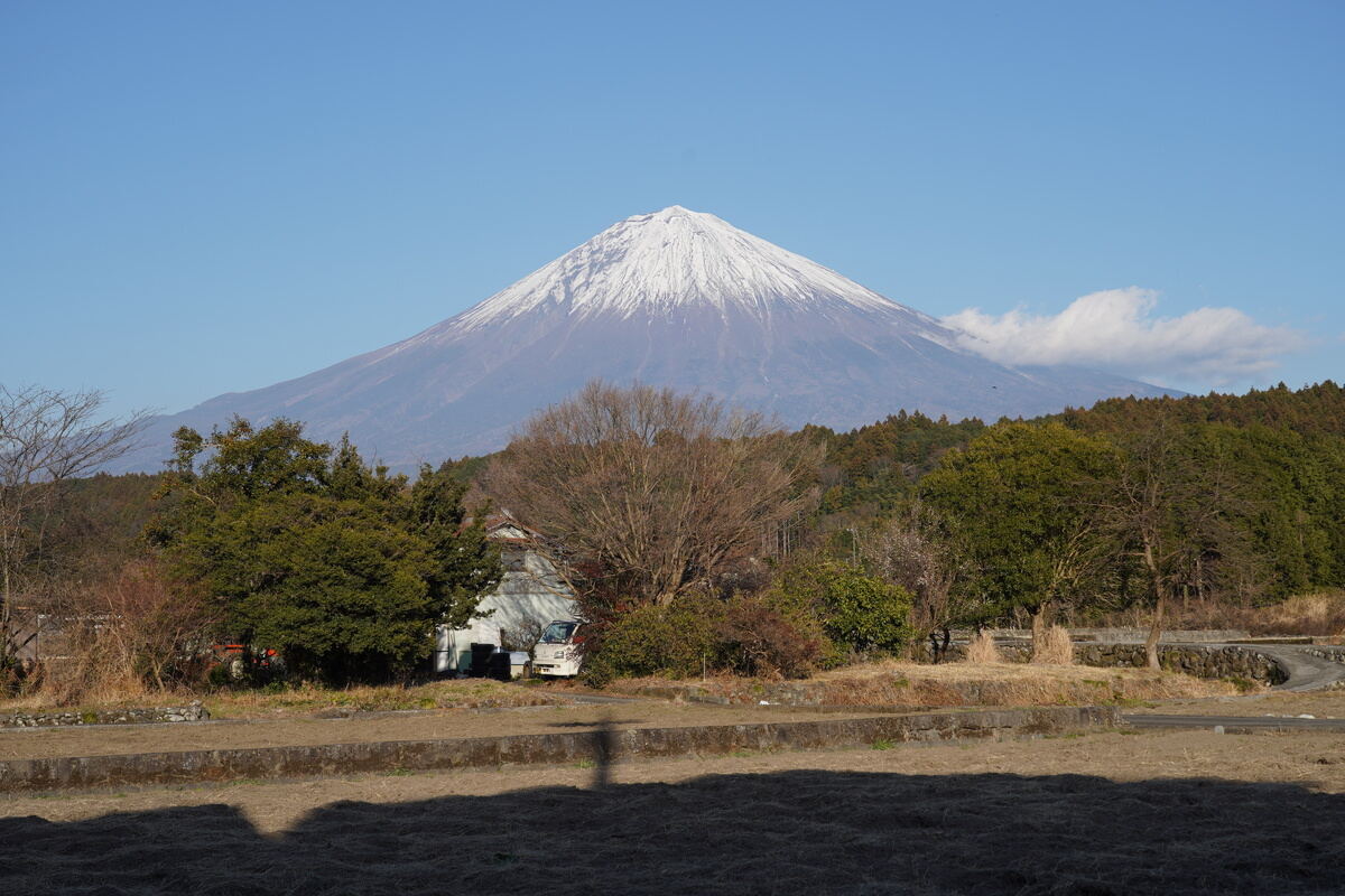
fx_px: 2204
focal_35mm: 59
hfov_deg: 33.9
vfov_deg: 23.0
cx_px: 672
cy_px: 448
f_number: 8
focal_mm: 59
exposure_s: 1/250
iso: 100
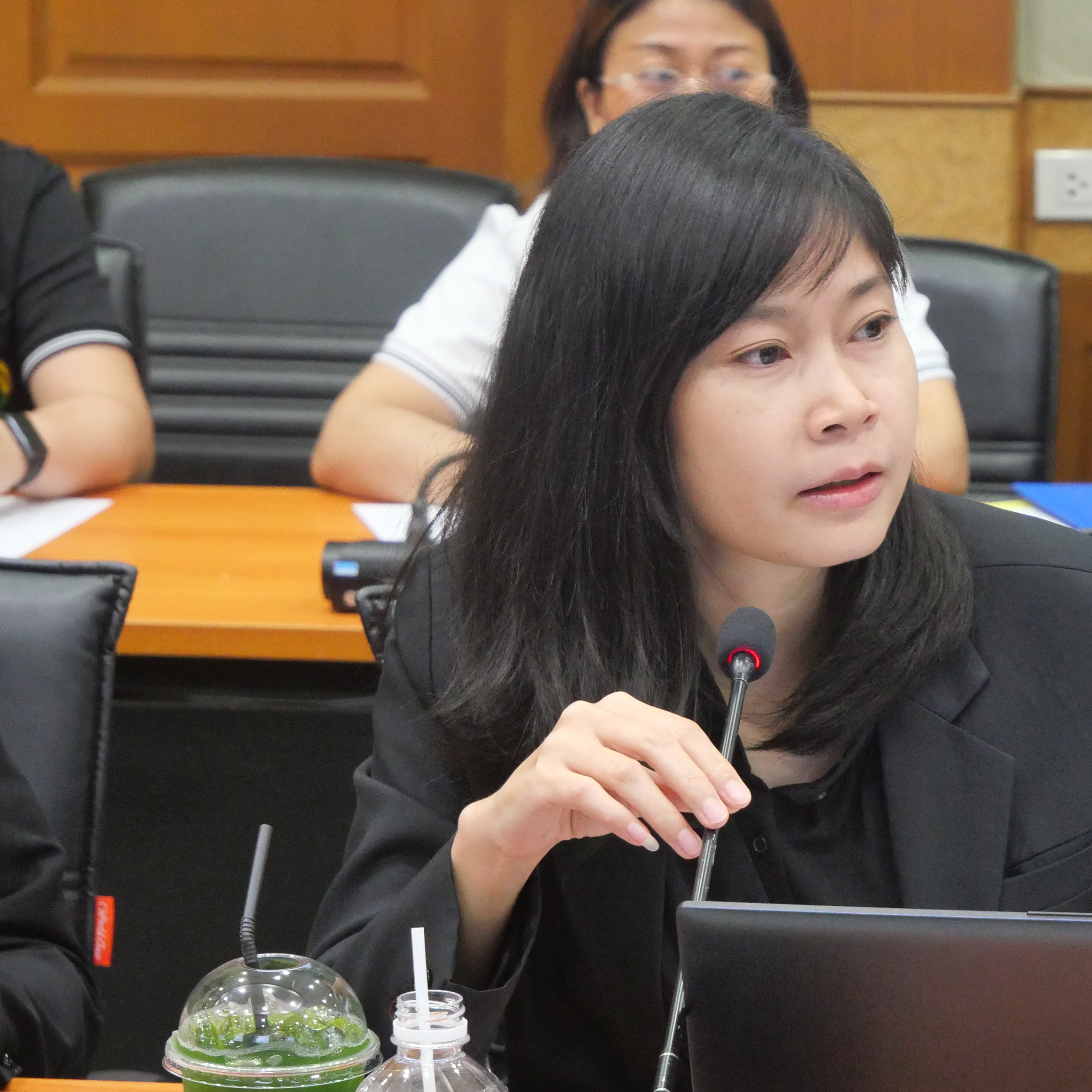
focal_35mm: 155
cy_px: 544
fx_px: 5532
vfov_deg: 11.3
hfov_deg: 11.2
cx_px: 805
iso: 3200
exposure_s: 1/40
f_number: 5.6
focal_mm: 55
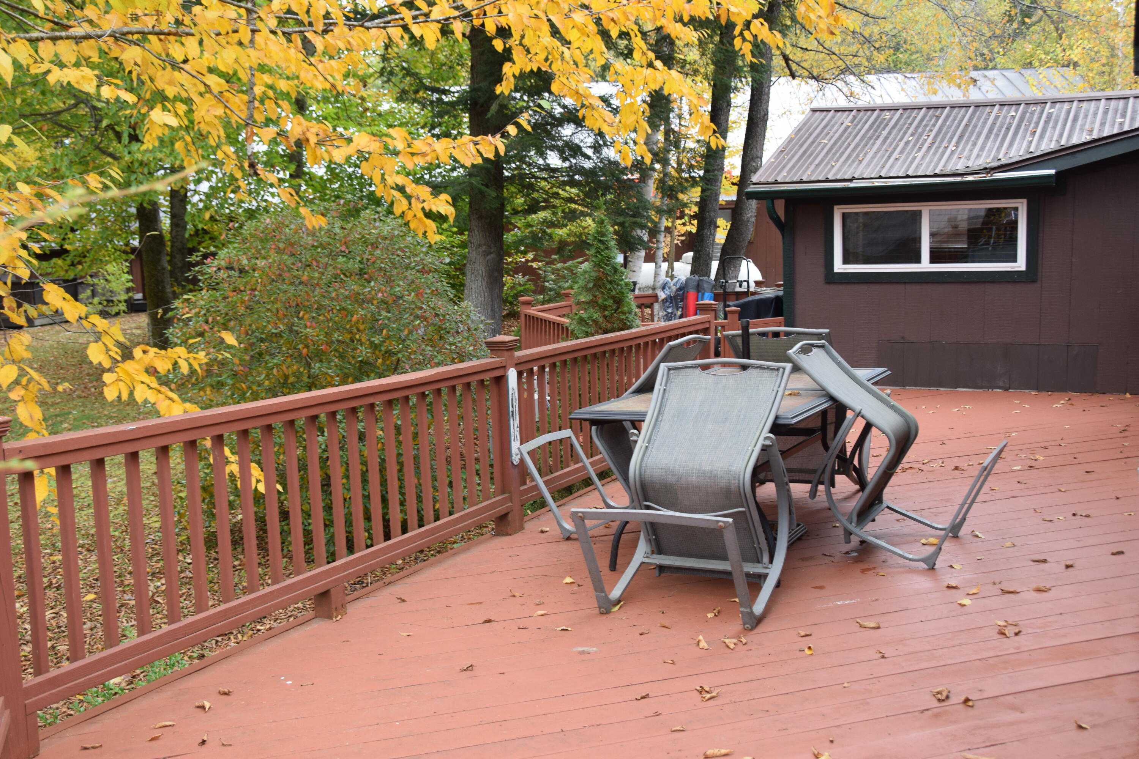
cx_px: 570
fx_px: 1234
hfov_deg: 49.6
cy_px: 380
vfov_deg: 34.2
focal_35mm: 39
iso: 400
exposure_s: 1/160
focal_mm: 26
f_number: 6.3
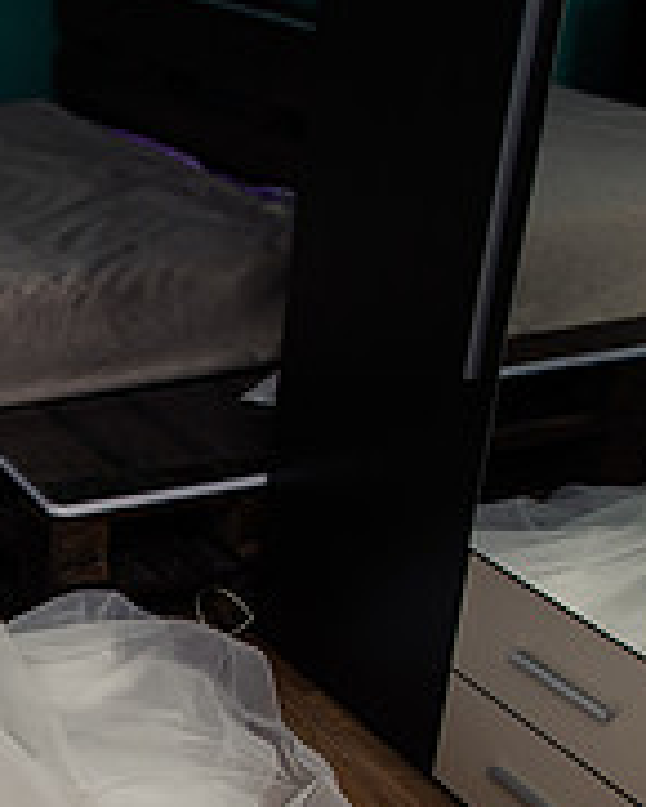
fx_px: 1719
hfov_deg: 19.3
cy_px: 736
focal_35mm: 72
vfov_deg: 25.5
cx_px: -245
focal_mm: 24
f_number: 3.2
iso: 250
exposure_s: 1/250
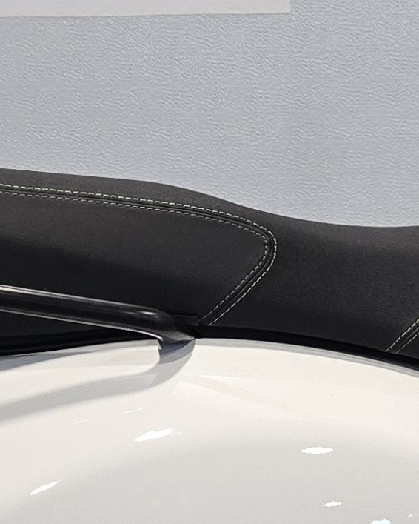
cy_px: 465
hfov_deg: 11.9
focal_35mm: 127
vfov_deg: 15.0
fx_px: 1968
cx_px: 513
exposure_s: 1/180
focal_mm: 5.4
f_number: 1.8
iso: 250
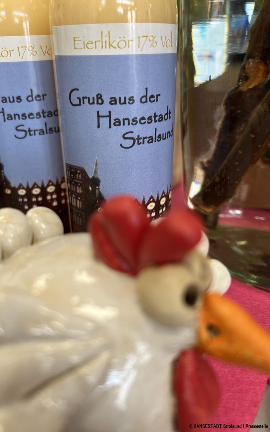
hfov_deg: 44.3
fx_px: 330
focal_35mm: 28
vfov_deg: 66.5
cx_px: 109
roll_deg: +2.7
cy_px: 217
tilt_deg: -26.9
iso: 64
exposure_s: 1/100
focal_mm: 5.7
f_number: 1.5
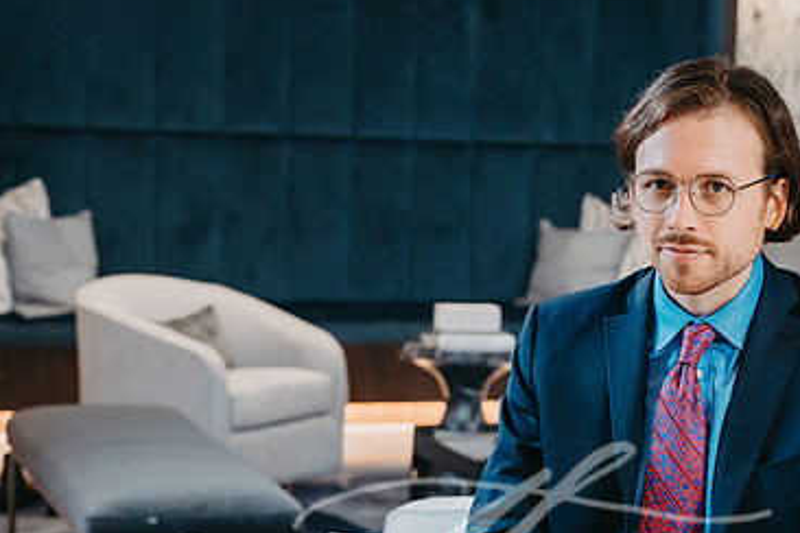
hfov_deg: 19.8
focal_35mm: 103
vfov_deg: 13.3
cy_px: 318
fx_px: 2289
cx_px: 509
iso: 1600
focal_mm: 65
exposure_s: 1/200
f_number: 4.5
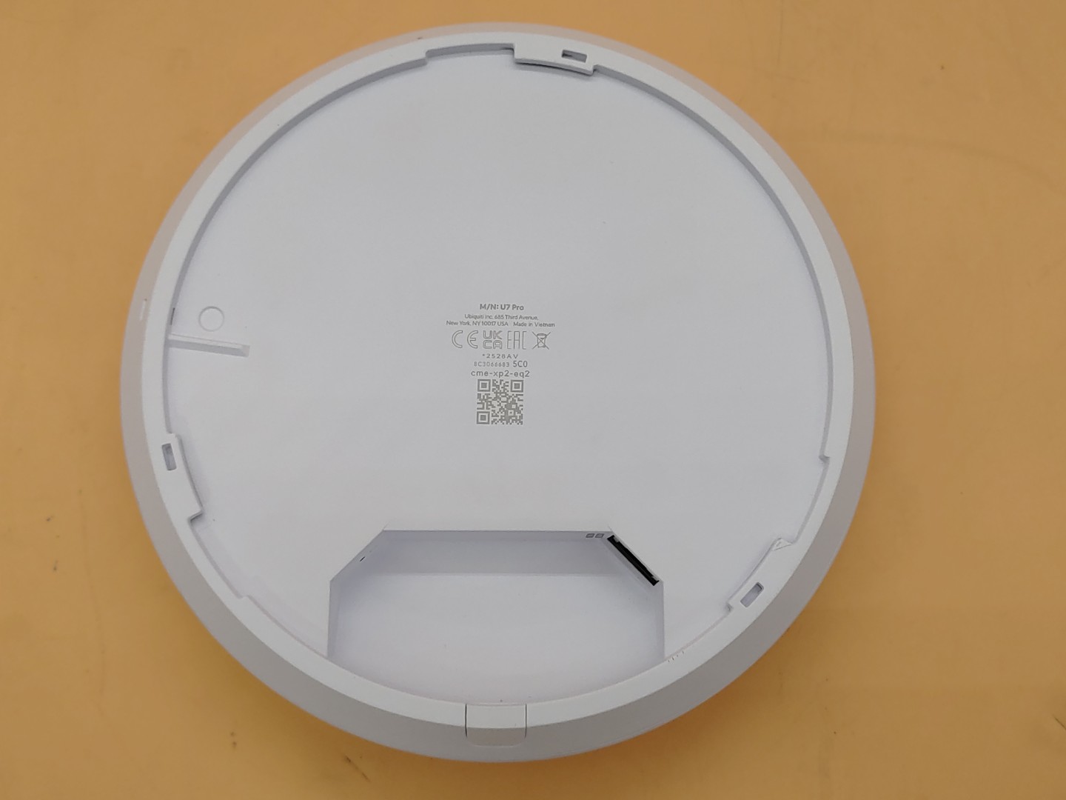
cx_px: 533
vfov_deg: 36.8
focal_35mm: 39
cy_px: 400
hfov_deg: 47.9
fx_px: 1201
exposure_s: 1/213
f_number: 1.8
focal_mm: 4.36
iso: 50
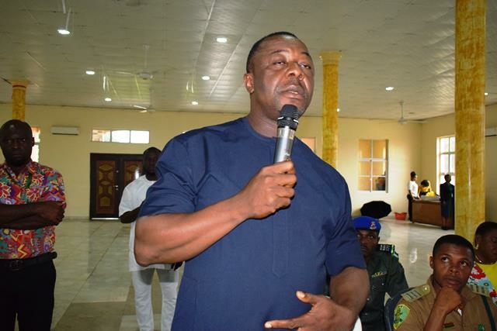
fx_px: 497
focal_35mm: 36
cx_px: 248
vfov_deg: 36.9
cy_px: 166
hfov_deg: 53.1
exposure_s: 1/100
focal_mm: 24
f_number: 4
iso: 3200
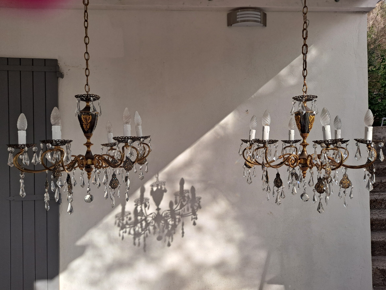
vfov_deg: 53.1
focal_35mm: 26
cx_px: 193
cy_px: 148
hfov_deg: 67.3
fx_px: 290
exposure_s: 1/538
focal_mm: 4.6
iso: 32
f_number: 2
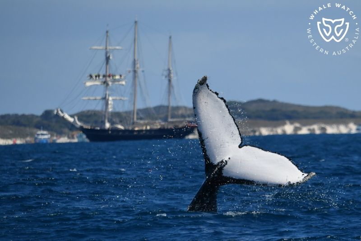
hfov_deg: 4.3
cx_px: 180
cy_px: 120
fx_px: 4812
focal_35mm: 480
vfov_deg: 2.9
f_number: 6.3
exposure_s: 1/8000
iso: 720
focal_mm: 480
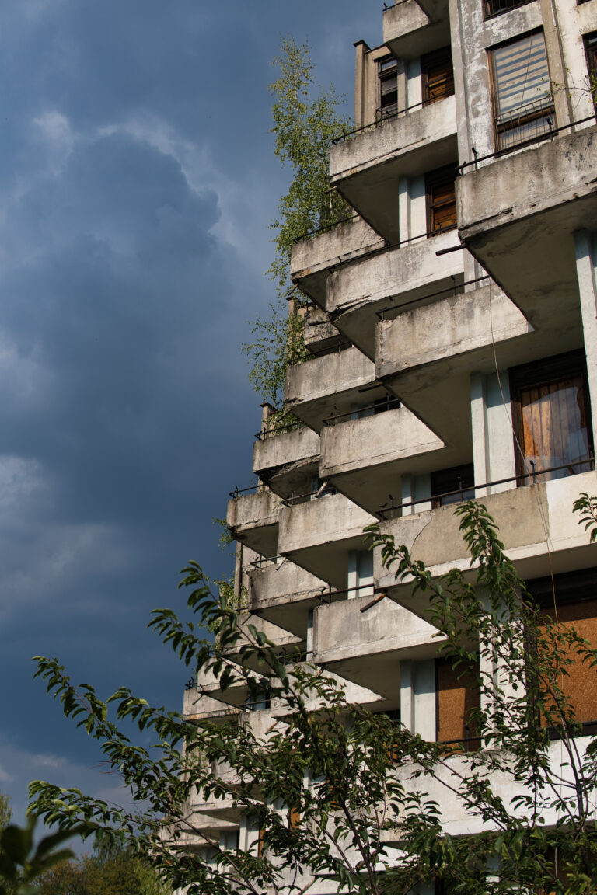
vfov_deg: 43.6
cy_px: 448
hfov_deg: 29.9
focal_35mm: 45
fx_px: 1119
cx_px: 298
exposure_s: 1/4000
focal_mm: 30
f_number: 2.5
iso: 50
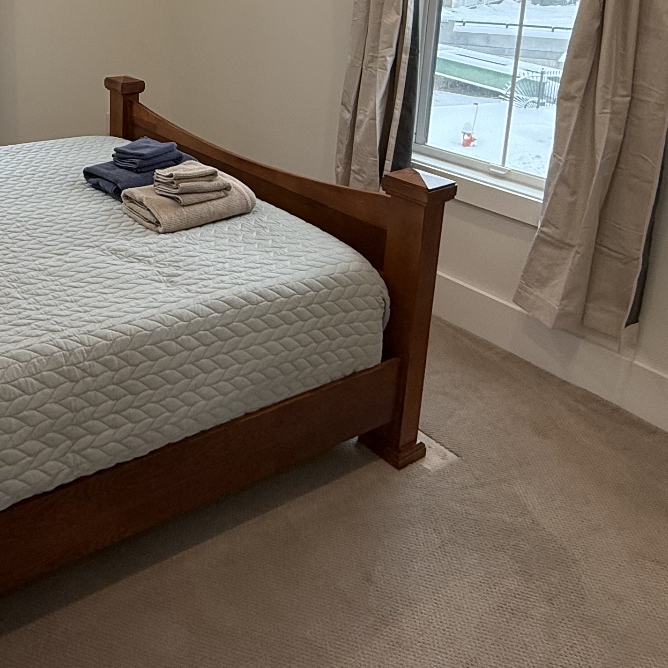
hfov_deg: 44.8
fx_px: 764
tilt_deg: -12.1
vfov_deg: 44.3
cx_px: 129
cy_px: 108
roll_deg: +0.0
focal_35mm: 35
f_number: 2.2
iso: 100
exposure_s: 1/120
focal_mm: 2.22
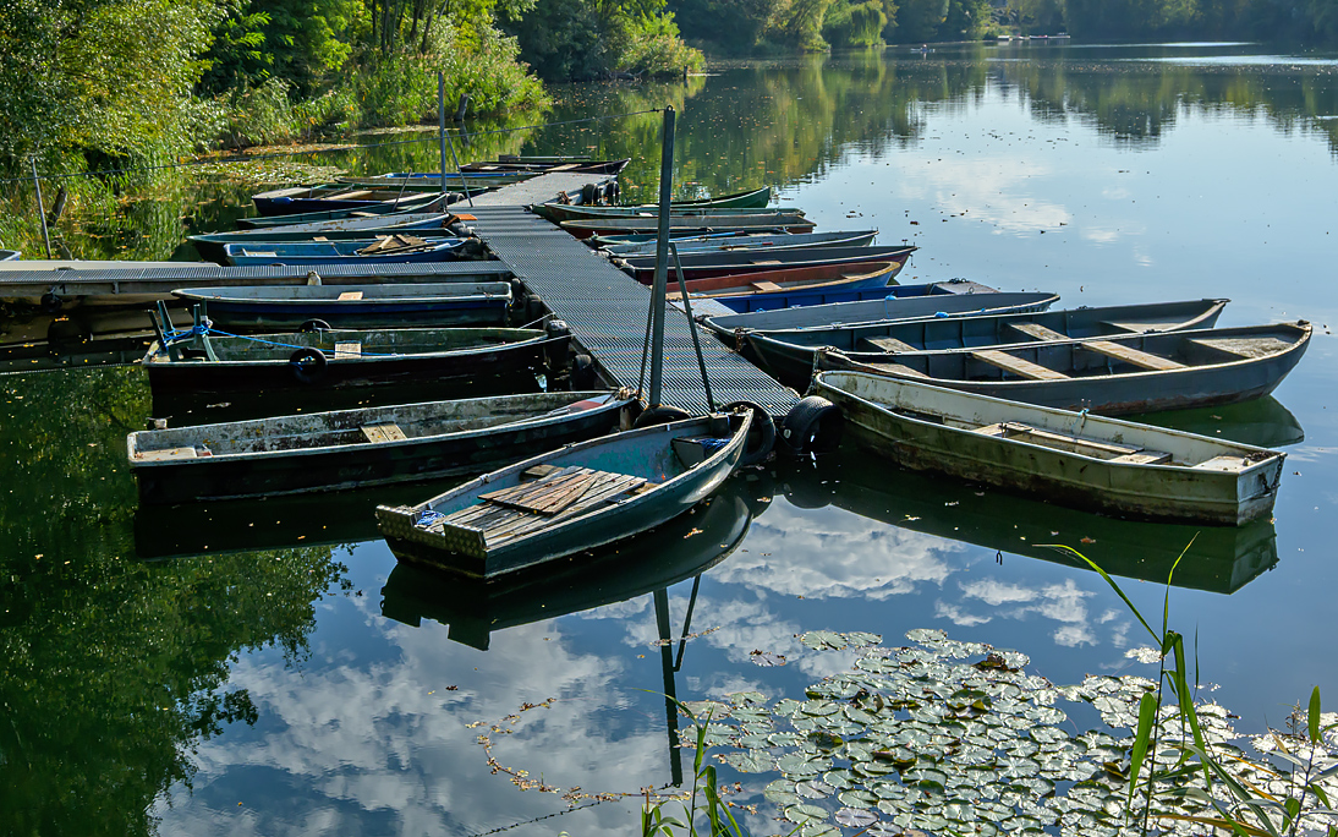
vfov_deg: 33.1
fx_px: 1406
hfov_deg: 50.9
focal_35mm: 39
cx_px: 709
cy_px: 390
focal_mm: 23
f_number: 8
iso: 200
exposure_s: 1/750
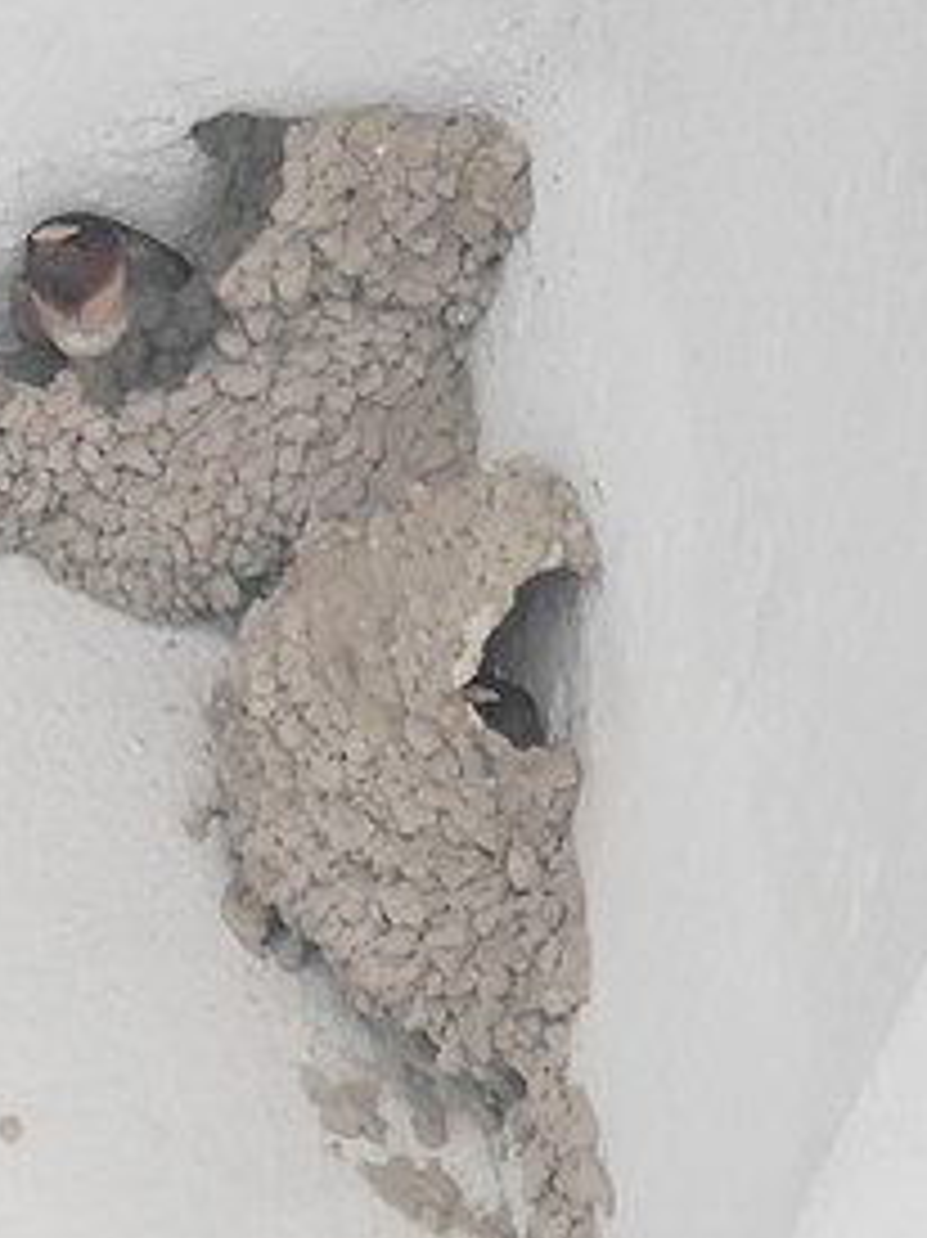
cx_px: 326
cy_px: 666
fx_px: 35126
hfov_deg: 1.5
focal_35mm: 983
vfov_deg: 2.0
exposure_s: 1/320
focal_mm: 300
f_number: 5.6
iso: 1250
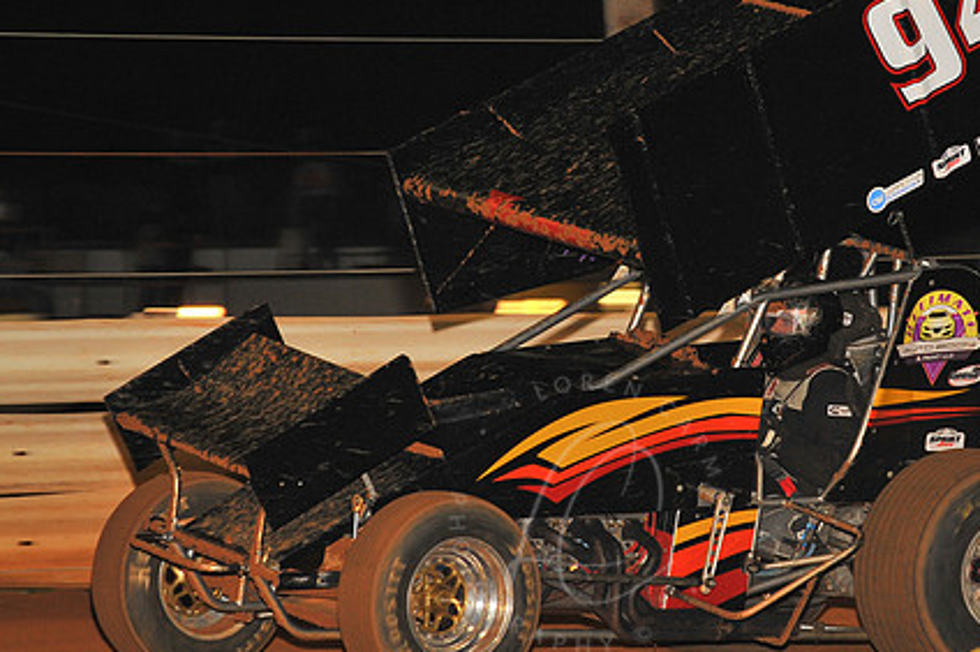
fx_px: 5766
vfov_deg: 6.5
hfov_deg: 9.7
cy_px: 301
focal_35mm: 212
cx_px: 587
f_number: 6.3
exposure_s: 1/320
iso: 1000
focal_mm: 155
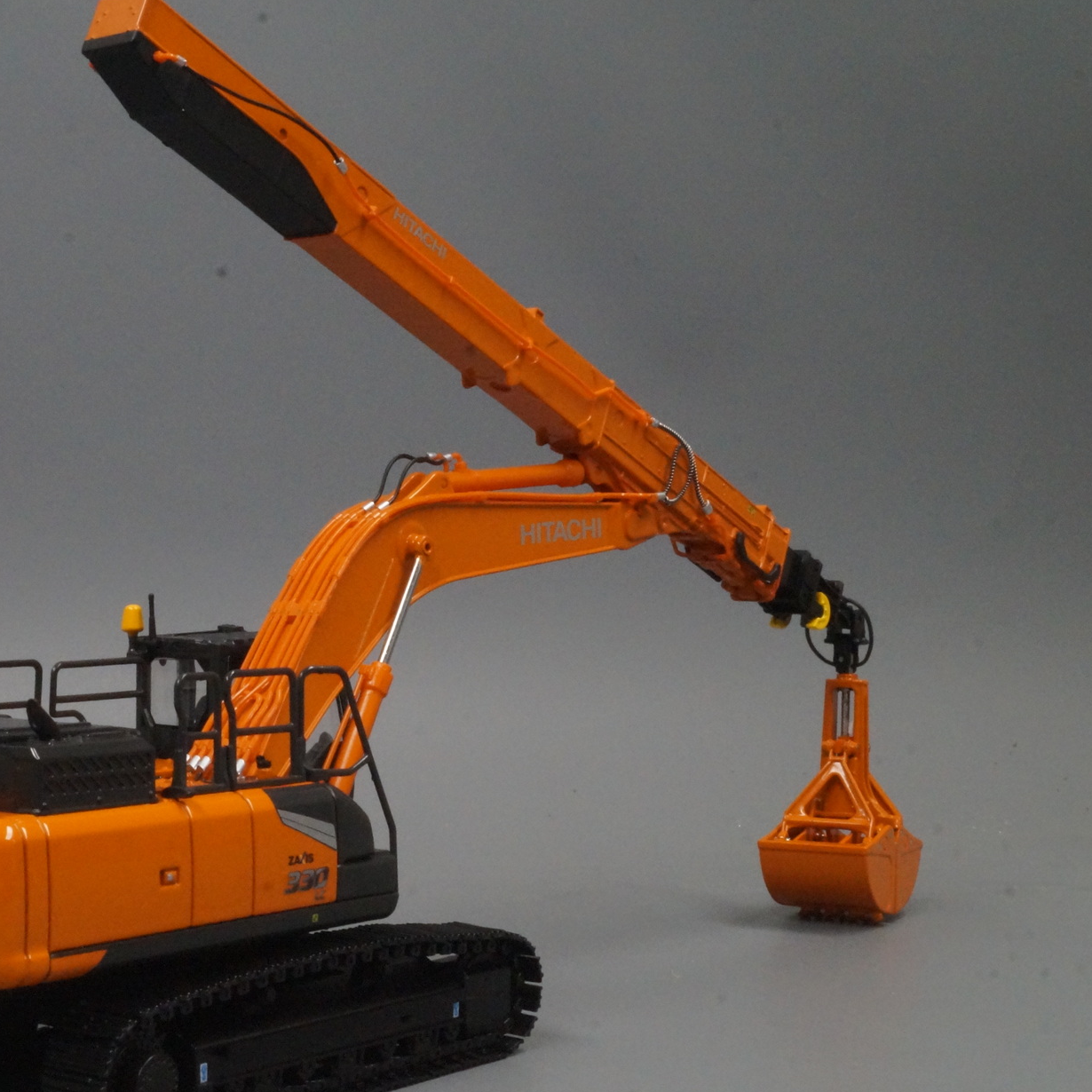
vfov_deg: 29.5
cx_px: 244
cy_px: 566
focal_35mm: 58
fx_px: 2070
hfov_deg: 29.0
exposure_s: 1/13
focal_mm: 28
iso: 3200
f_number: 25
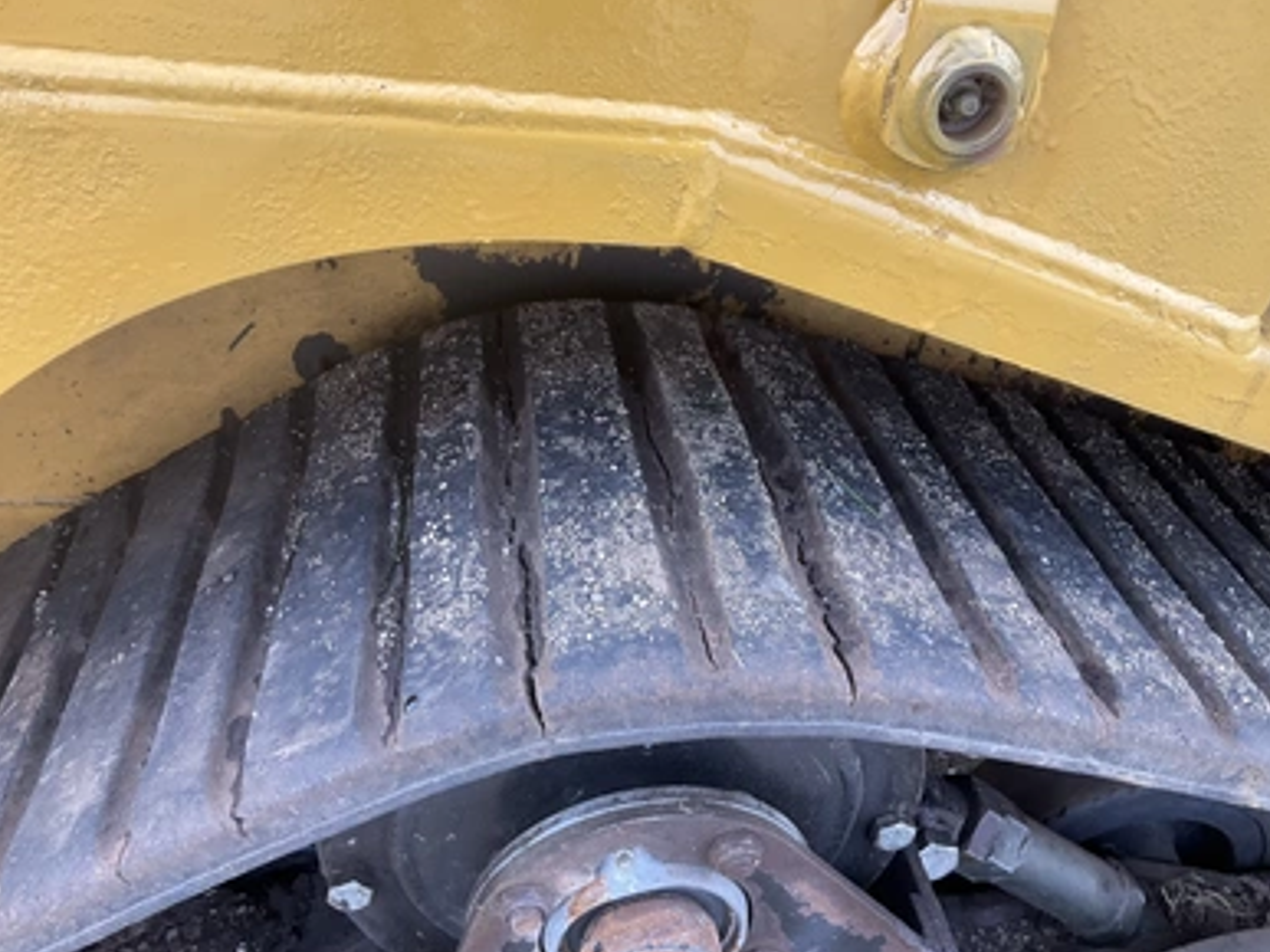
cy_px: 479
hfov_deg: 60.0
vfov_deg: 46.8
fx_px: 1100
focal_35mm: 30
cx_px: 646
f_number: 1.8
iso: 20
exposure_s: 1/122
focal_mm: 3
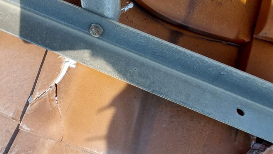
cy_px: 63
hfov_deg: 66.7
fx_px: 203
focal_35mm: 28
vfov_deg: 41.3
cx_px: 99
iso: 50
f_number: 2.2
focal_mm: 1.74
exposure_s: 1/1005
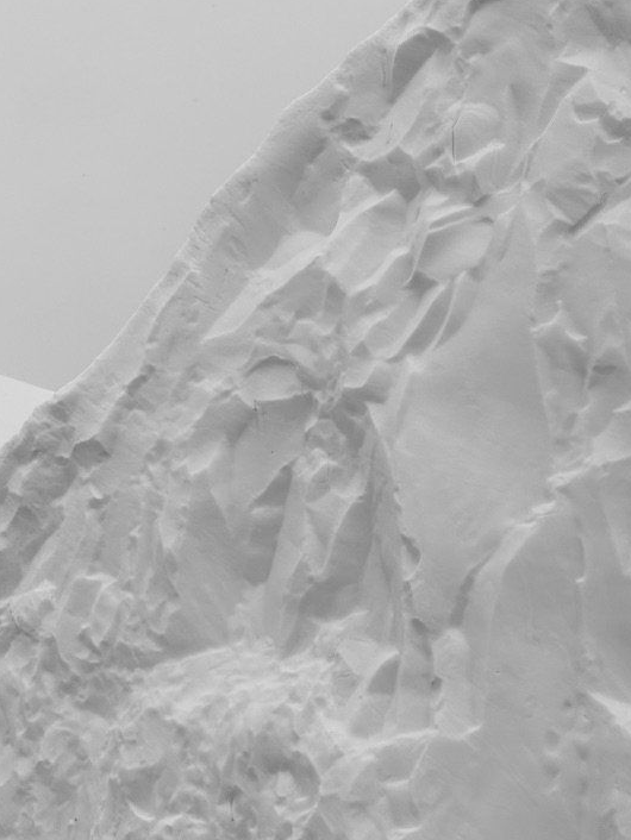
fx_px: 4226
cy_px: 526
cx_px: 405
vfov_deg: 11.4
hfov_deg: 8.5
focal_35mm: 174
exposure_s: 1/3344
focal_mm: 15.66
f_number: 2.8
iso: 40
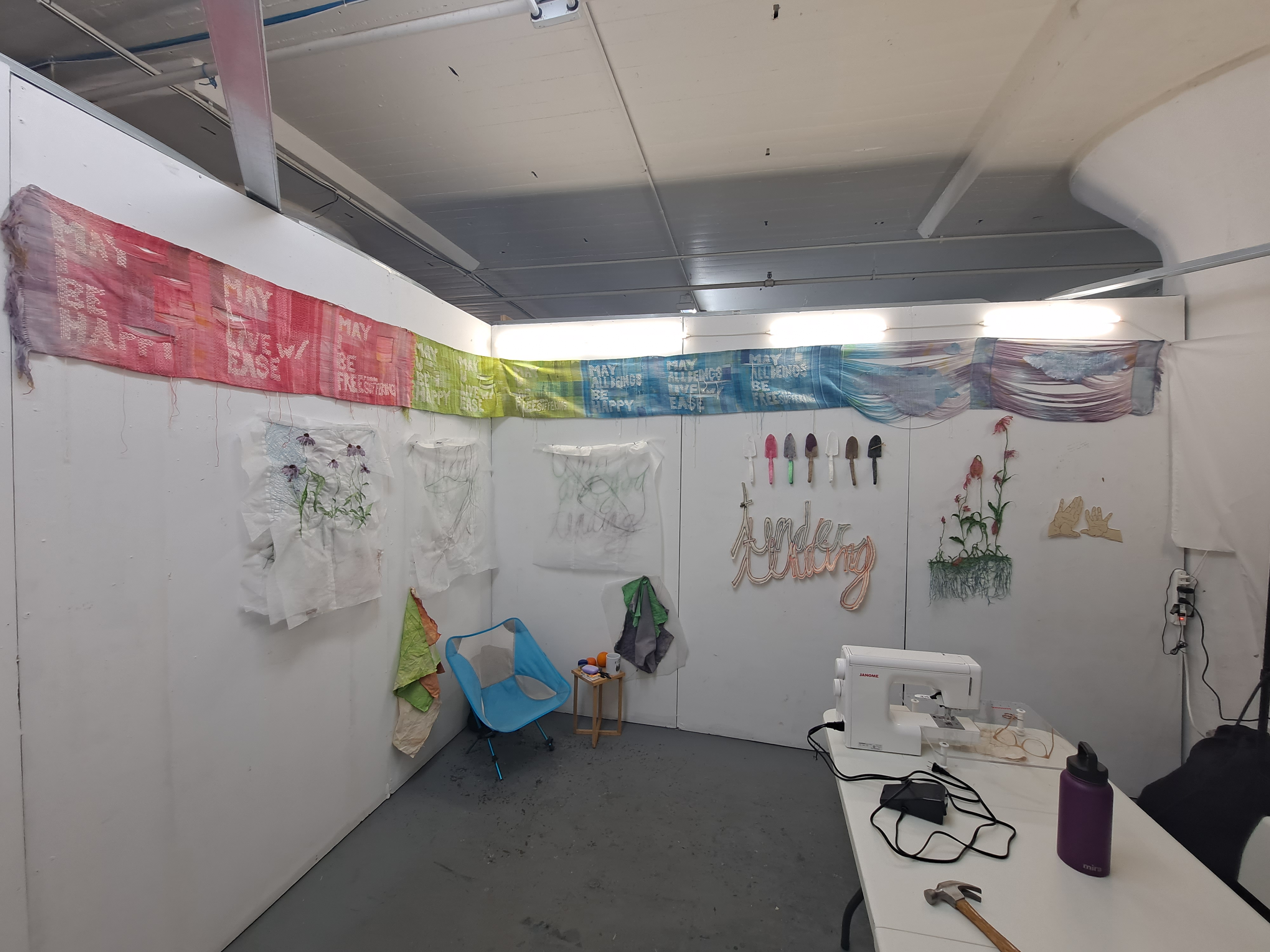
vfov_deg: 89.9
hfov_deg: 106.2
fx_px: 477
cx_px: 635
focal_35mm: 13
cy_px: 476
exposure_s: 1/40
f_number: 2.2
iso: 50
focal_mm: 1.74
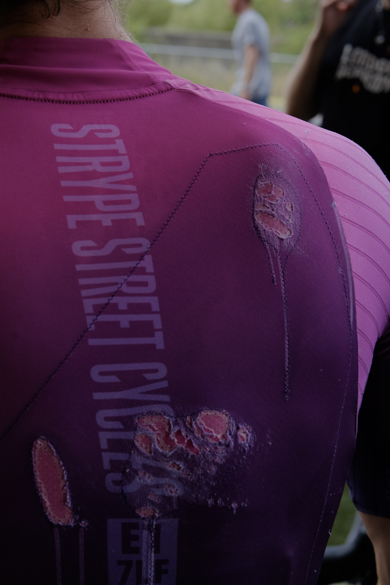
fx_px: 1430
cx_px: 188
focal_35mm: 88
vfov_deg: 23.1
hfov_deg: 15.5
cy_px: 328
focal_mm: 50
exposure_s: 1/250
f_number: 7.1
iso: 400
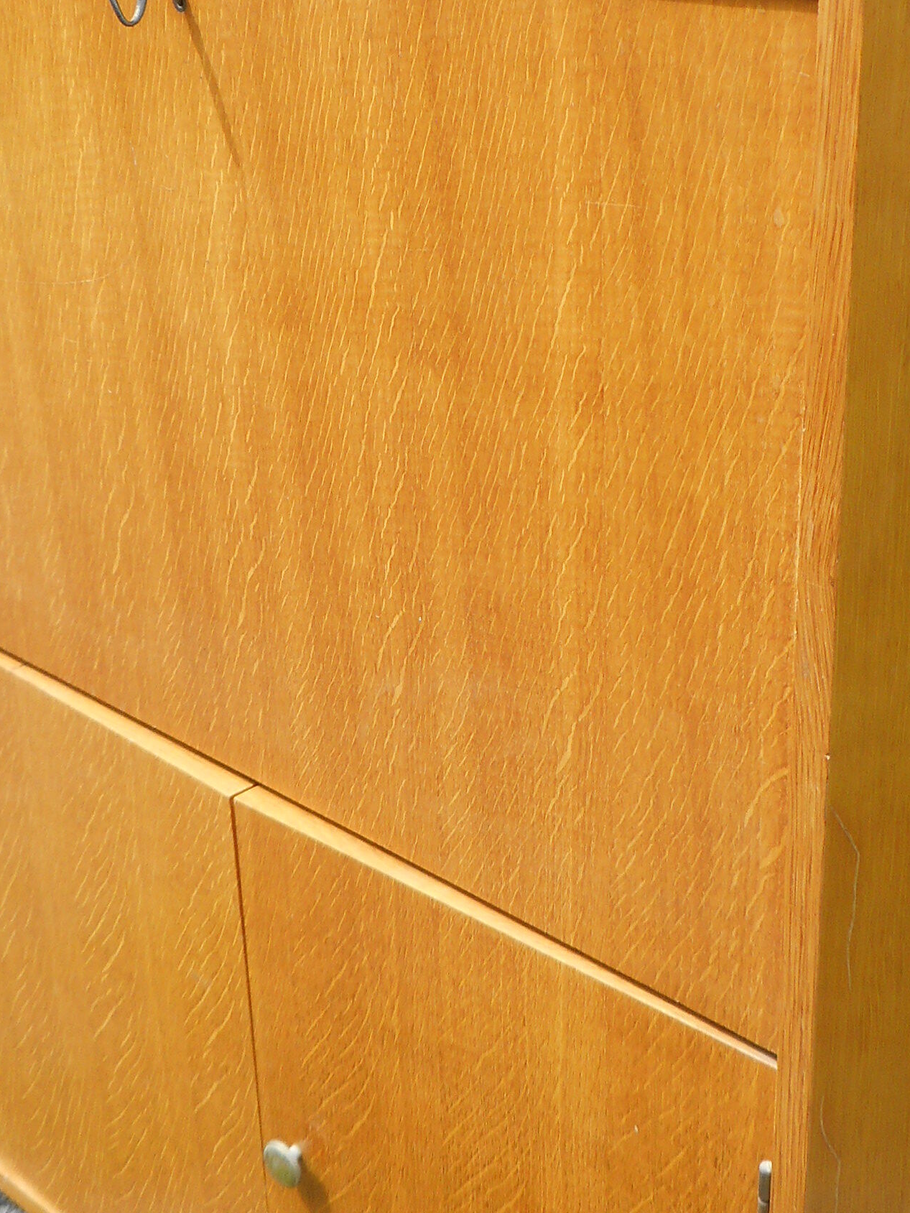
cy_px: 569
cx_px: 578
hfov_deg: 26.9
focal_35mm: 54
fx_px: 1893
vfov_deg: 35.5
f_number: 3.7
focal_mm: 4.5
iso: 80
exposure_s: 1/200
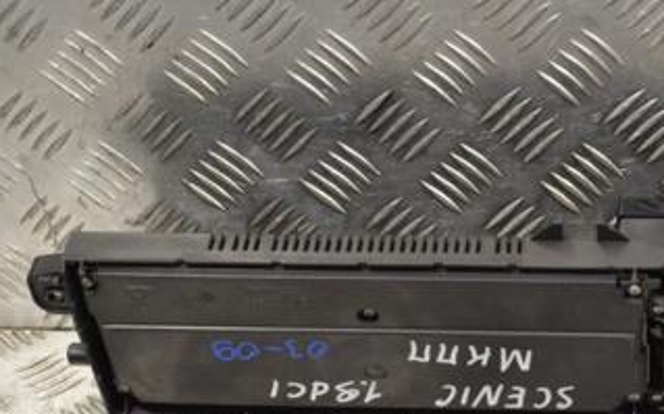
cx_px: 539
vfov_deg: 14.2
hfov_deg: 22.2
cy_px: 212
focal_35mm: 92
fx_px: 1664
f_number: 7.1
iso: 3200
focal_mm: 32
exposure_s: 1/200
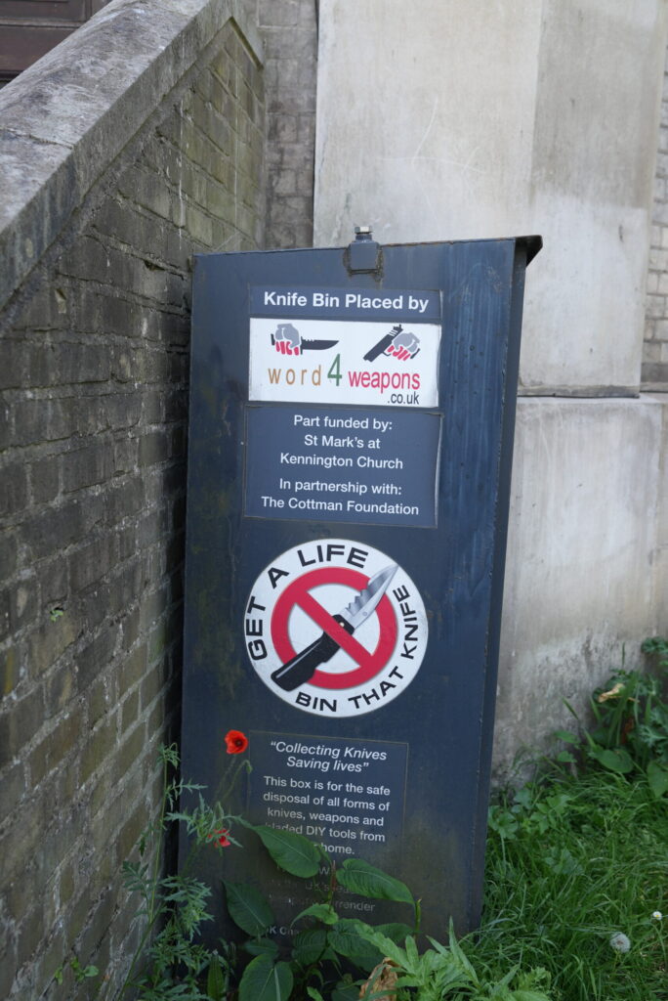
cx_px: 334
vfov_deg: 54.4
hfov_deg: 37.9
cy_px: 500
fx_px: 973
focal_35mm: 35
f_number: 4
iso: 200
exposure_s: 1/160
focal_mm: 35
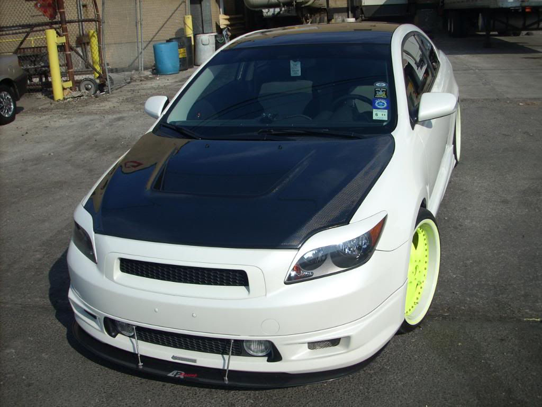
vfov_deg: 38.7
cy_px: 204
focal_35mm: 37
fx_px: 579
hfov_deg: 50.1
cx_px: 271
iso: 64
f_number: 5.6
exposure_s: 1/420
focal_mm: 6.2
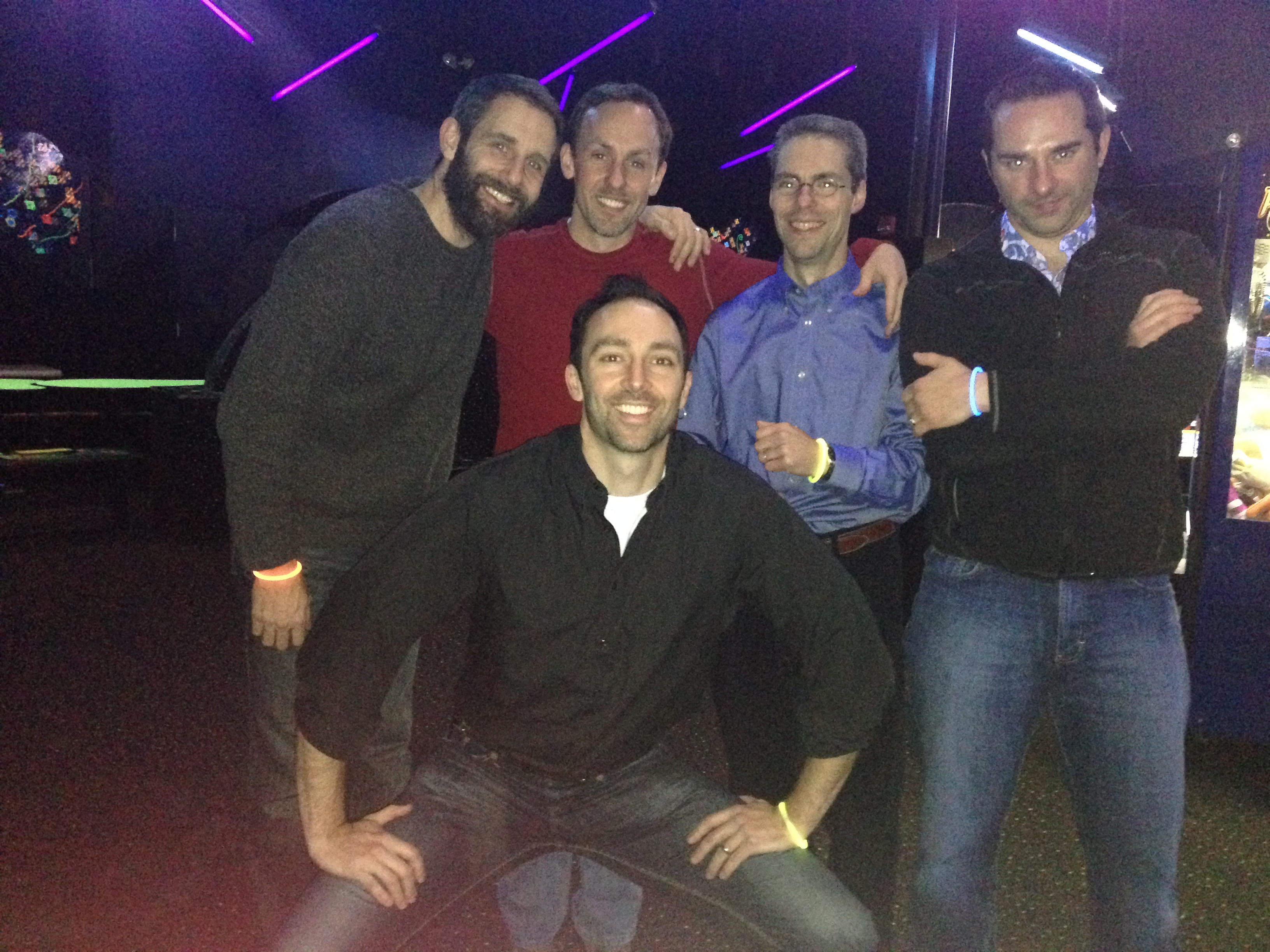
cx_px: 635
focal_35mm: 33
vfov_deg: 42.9
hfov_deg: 55.4
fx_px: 1211
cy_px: 476
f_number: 2.4
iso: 800
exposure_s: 1/16
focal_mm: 4.12
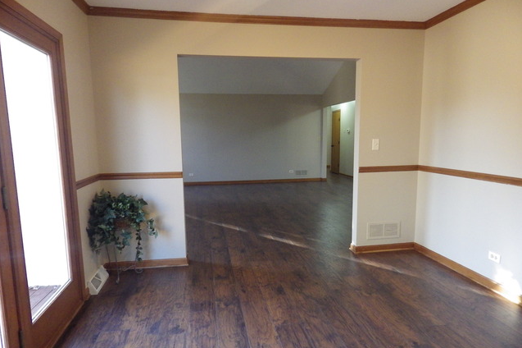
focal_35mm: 23
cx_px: 261
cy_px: 186
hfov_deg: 76.1
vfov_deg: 55.0
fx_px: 333
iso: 500
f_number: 3.1
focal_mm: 4
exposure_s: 1/45
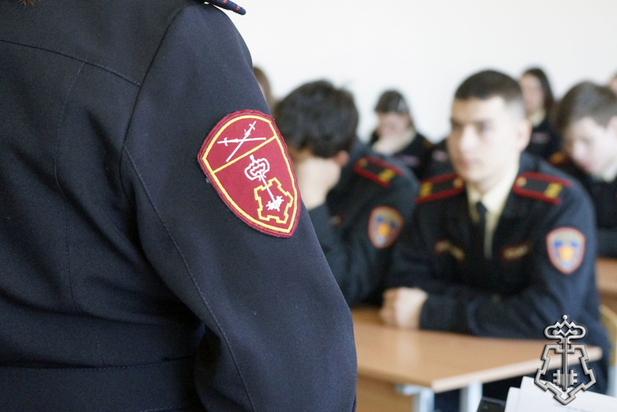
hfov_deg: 24.2
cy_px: 206
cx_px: 308
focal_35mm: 84
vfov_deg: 16.3
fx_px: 1440
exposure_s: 1/100
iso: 1600
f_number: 4.5
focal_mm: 40
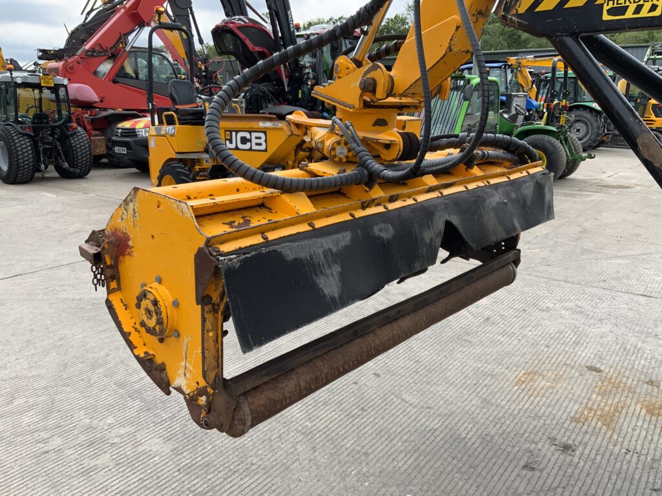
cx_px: 331
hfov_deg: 61.7
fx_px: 555
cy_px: 248
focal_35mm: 29
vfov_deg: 48.2
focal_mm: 3
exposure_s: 1/728
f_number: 1.8
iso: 16
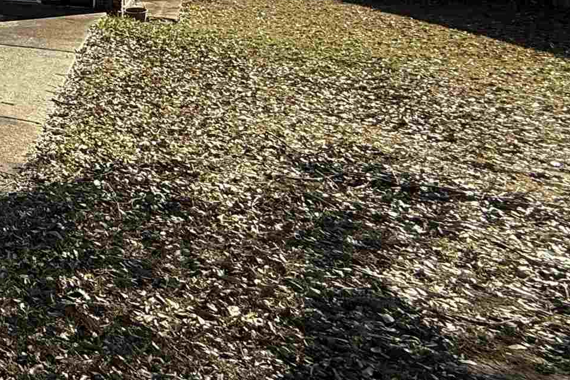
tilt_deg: -0.4
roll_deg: -0.5
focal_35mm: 47
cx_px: -347
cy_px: -77
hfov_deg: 26.0
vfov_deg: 25.6
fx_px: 744
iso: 50
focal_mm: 2.22
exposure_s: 1/742
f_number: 2.2
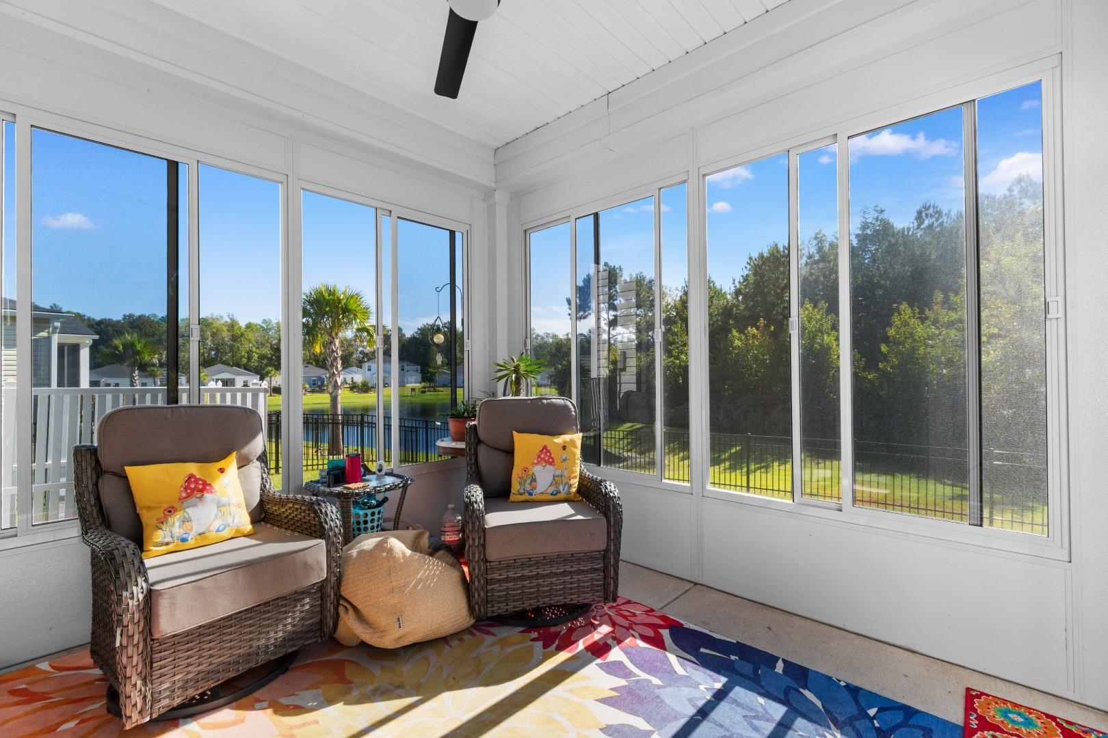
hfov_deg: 100.4
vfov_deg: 77.3
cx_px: 554
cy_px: 369
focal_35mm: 15
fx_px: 462
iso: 100
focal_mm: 10
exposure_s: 1/80
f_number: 5.6
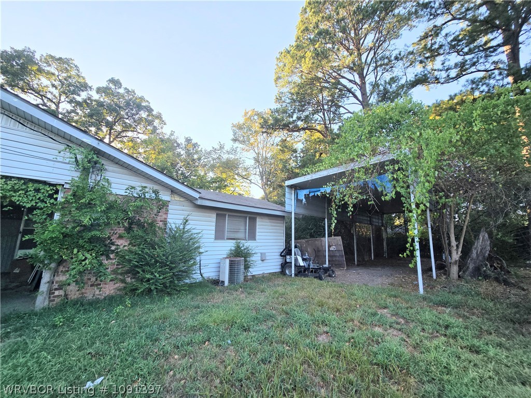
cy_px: 199
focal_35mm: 13
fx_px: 199
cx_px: 266
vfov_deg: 89.9
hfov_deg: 106.2
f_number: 2.2
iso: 50
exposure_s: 1/355
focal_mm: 2.2
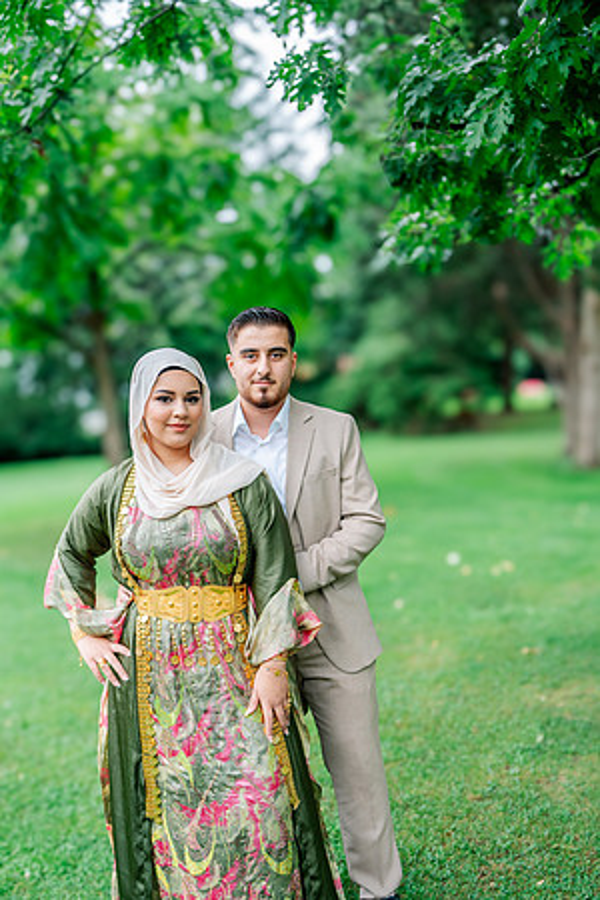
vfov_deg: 54.4
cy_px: 450
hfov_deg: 37.9
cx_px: 300
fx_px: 875
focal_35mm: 35
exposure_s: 1/1250
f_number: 2
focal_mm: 35
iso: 200
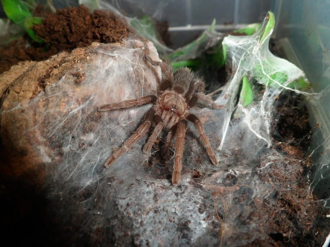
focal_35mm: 27
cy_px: 124
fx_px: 257
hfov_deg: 65.3
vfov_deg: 51.4
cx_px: 165
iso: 100
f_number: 9.2
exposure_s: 1/15
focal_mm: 4.9
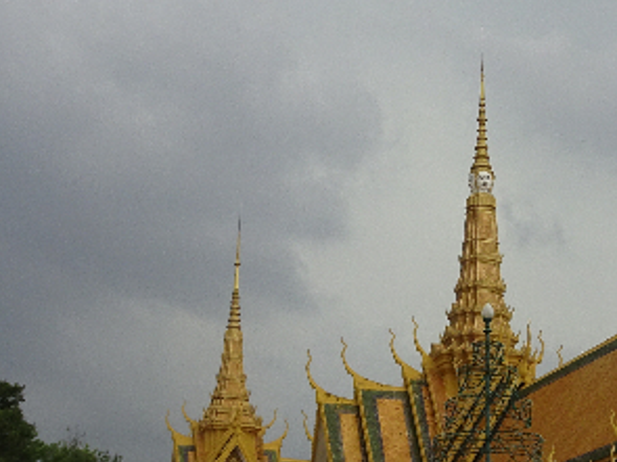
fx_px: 1497
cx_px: 489
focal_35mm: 84
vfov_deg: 17.6
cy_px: 251
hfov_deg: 23.0
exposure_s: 1/200
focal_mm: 5.26
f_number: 4
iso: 80
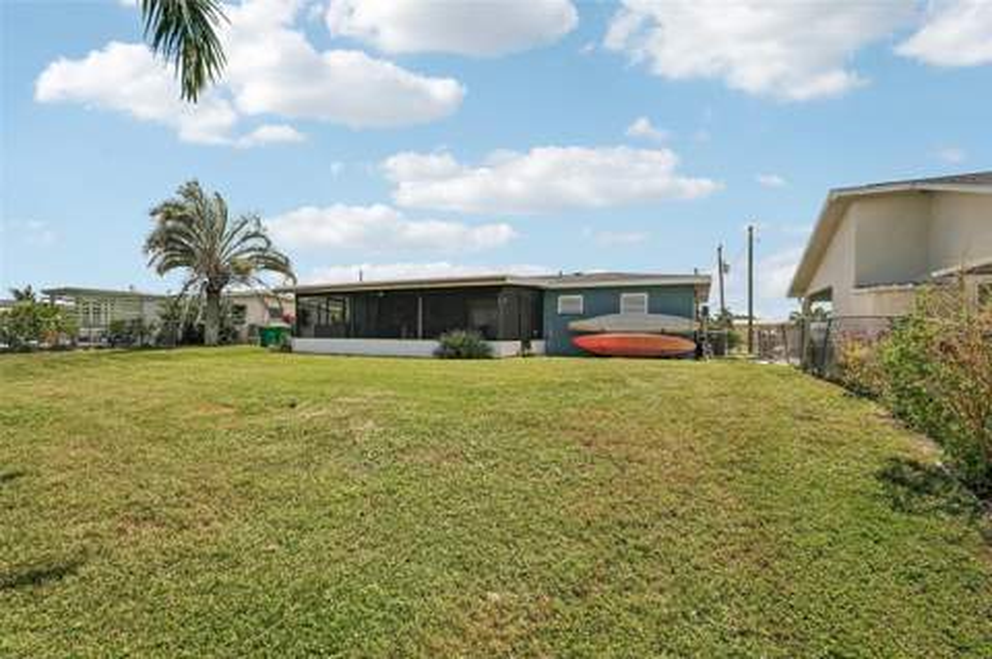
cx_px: 496
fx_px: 440
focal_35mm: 16
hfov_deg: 96.8
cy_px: 330
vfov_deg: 73.6
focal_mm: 16
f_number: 8
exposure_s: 1/1600
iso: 400
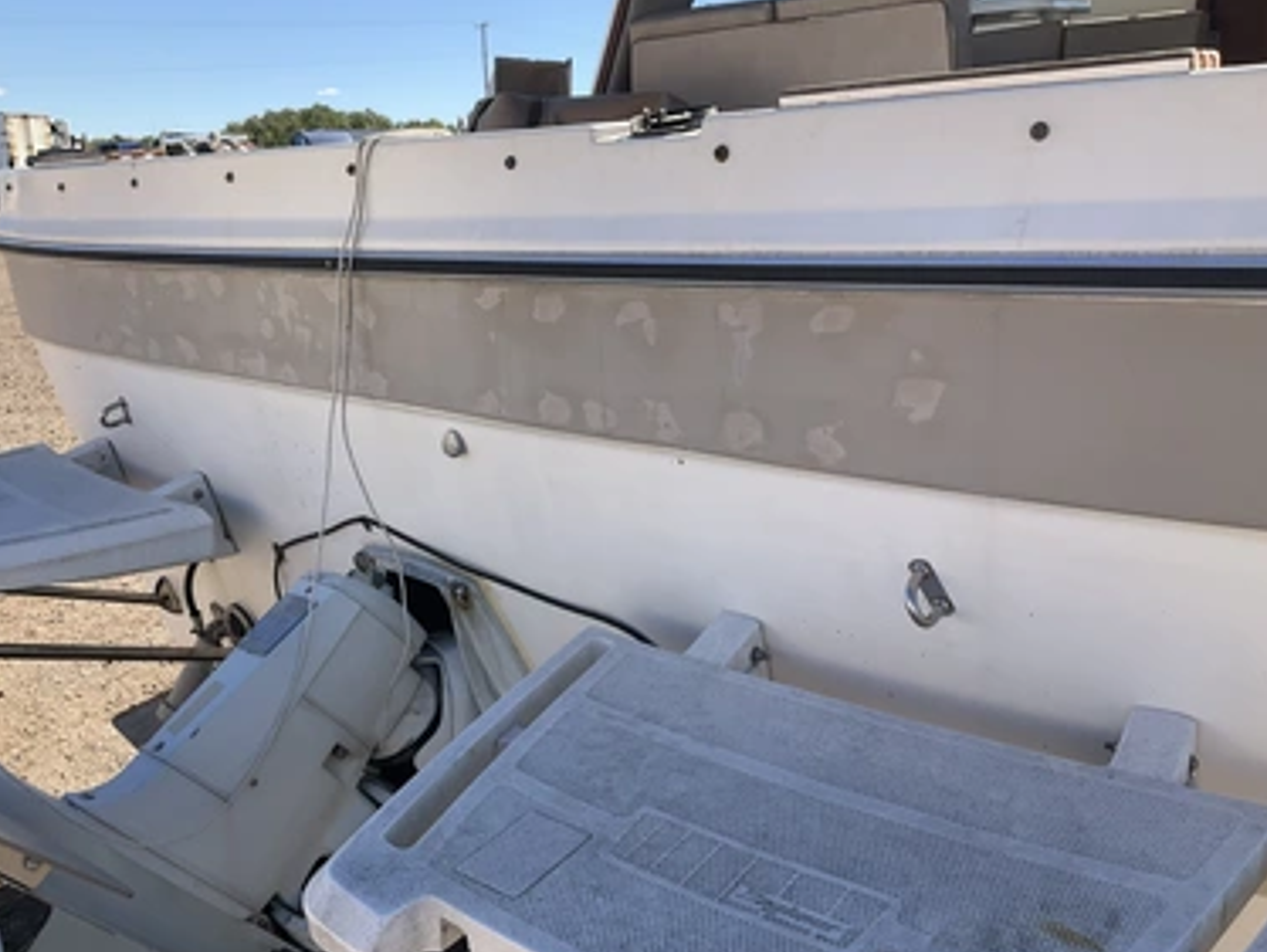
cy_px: 474
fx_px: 1135
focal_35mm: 31
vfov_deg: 45.5
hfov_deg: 58.3
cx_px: 606
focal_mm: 3
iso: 25
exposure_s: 1/1279
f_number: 1.8
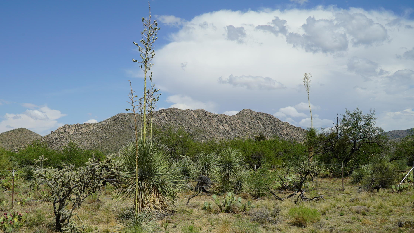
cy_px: 160
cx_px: 162
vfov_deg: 28.1
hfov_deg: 48.0
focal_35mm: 42
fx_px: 461
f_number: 14
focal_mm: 30
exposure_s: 1/160
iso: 100
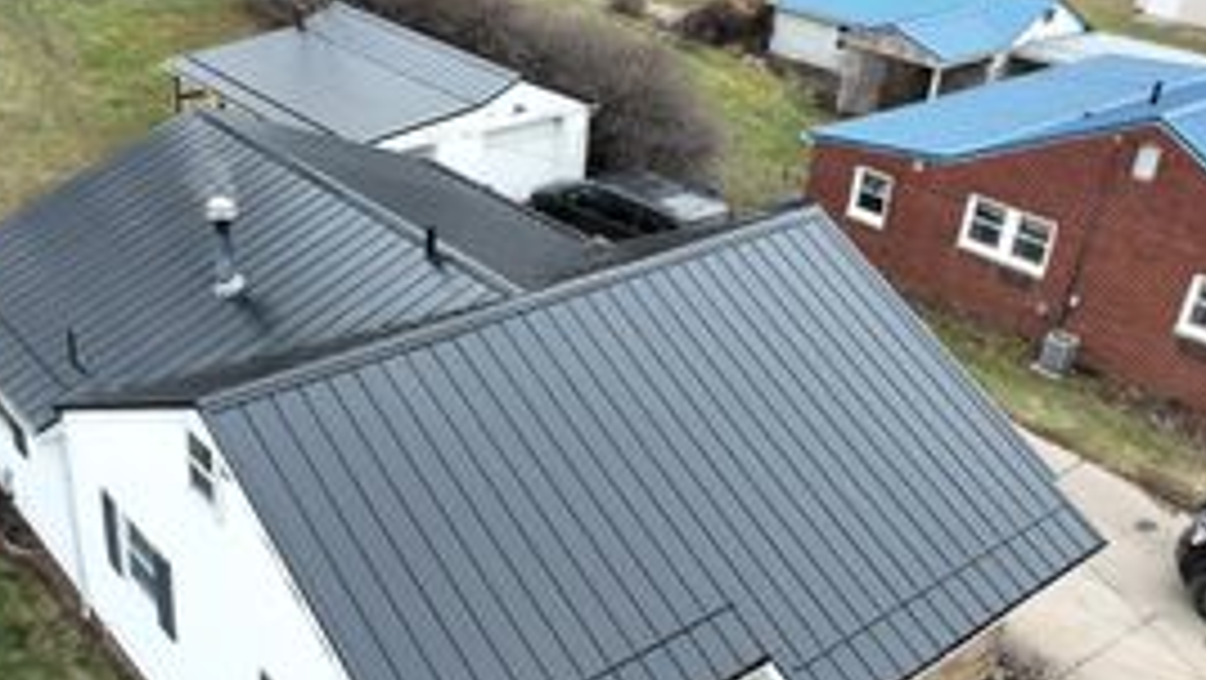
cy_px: 365
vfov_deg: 30.5
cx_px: 472
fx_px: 1248
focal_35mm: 39
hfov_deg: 51.2
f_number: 2.8
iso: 110
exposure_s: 1/320
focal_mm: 12.29
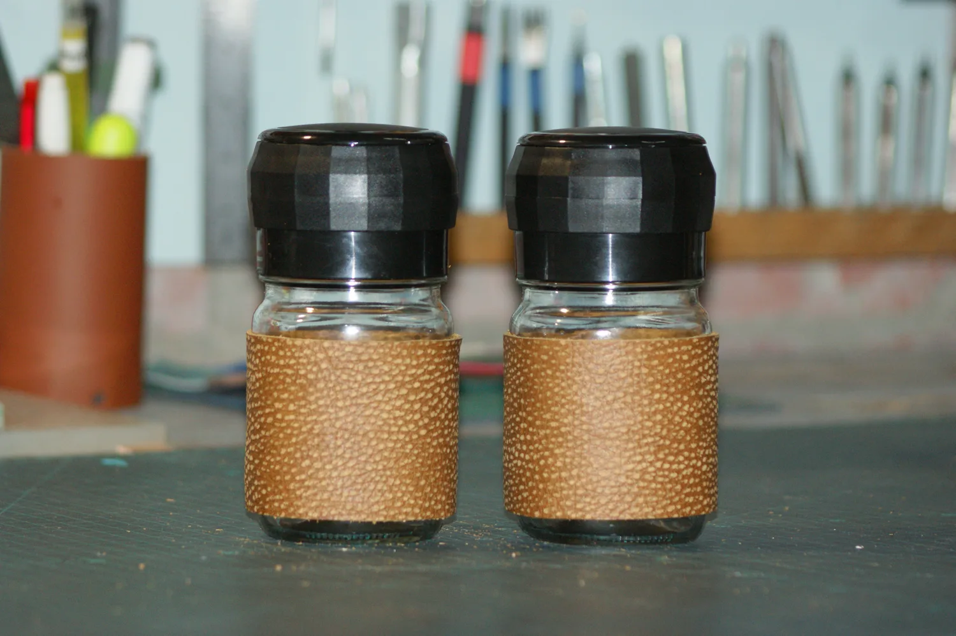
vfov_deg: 9.1
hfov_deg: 13.7
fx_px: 3981
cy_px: 318
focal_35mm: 150
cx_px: 478
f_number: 5
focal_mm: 100
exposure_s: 1/125
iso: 400
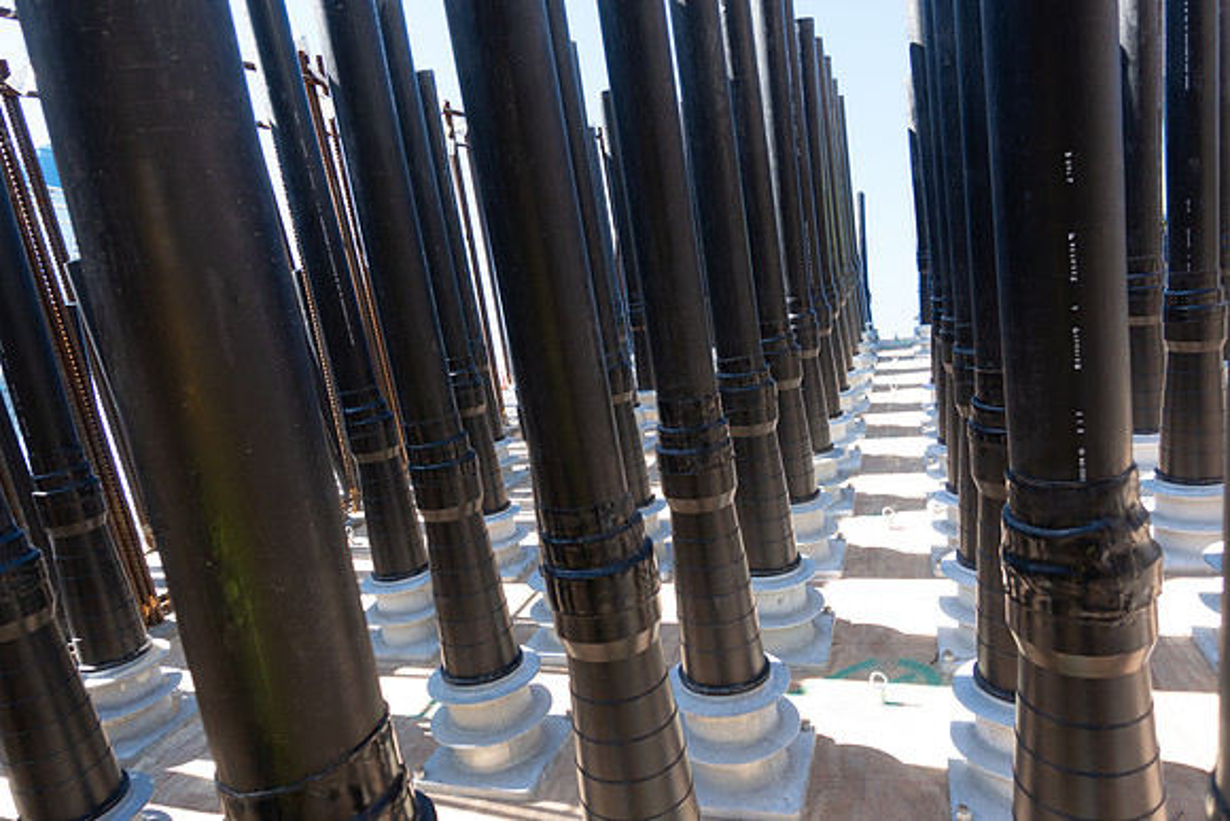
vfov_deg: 53.2
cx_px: 615
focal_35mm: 24
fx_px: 820
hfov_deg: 73.7
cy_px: 410
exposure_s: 1/160
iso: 125
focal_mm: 8.8
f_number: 4
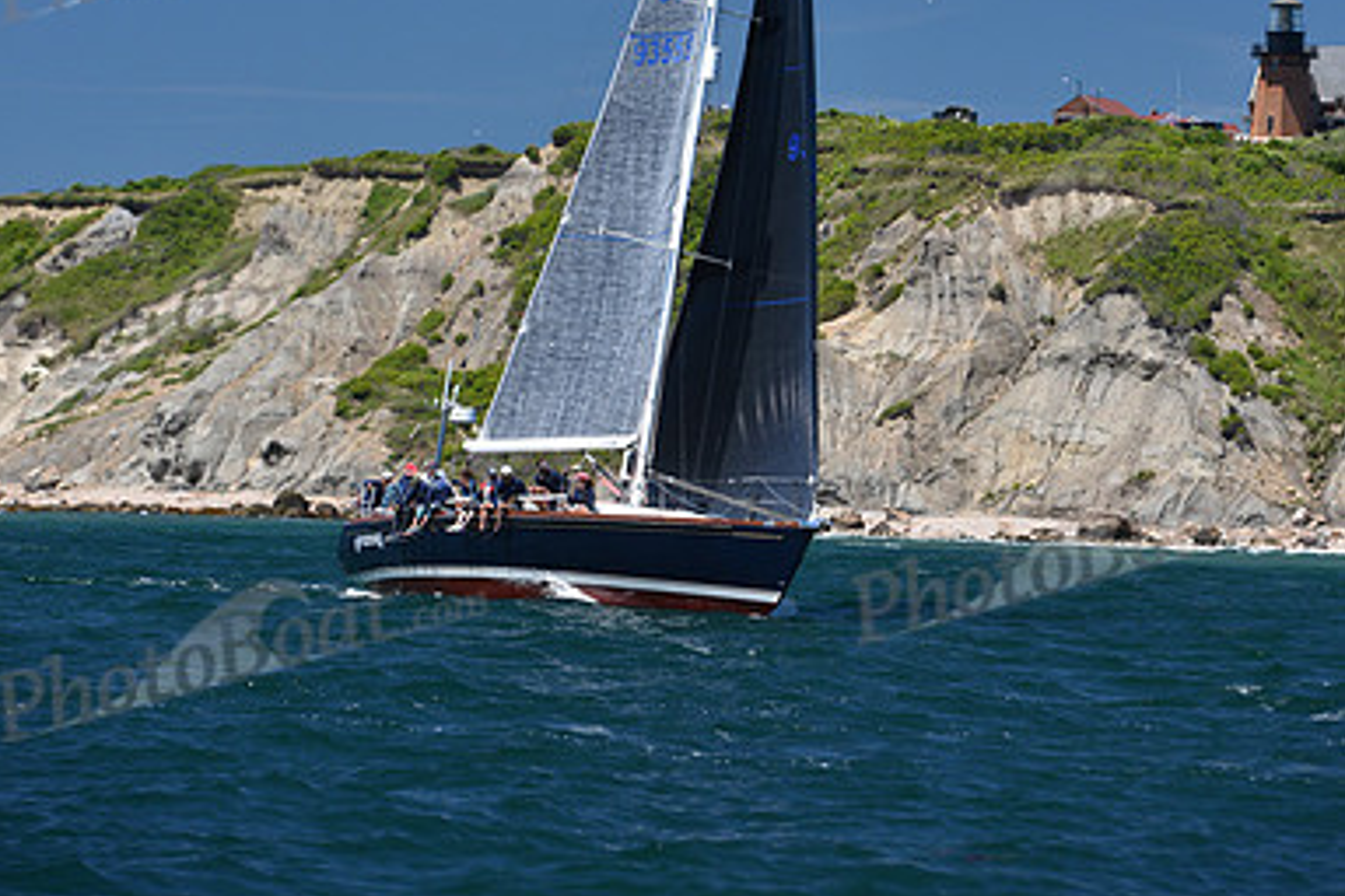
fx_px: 7621
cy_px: 66
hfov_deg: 10.1
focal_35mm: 204
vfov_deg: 6.7
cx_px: 671
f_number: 4.5
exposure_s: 1/800
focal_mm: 135
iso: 250
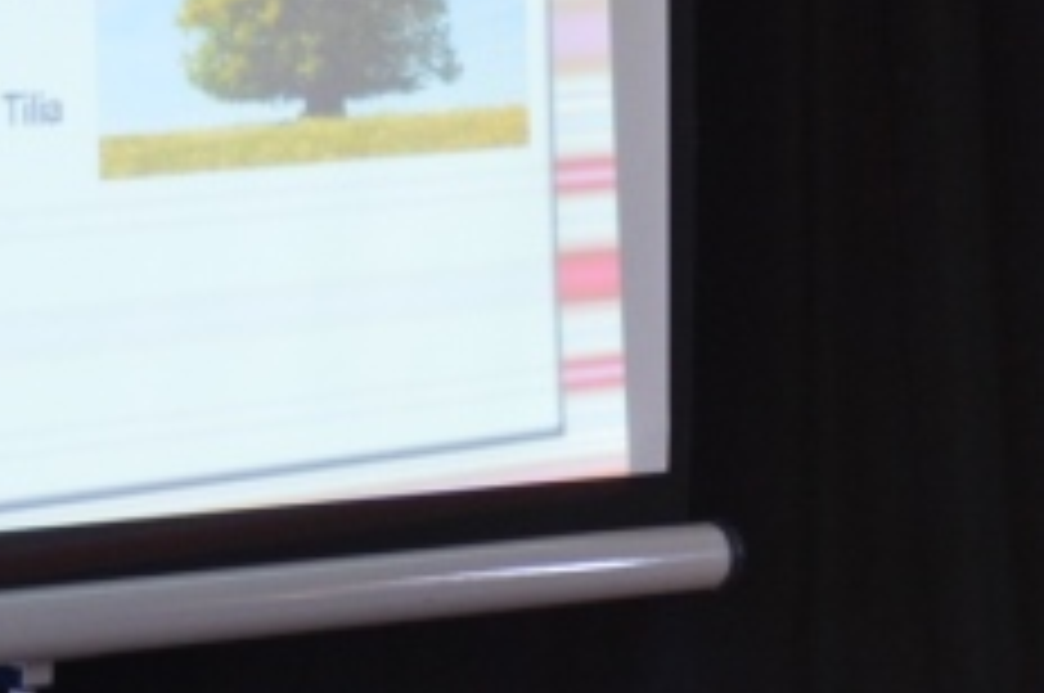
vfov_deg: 6.1
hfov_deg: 8.8
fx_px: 6516
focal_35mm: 225
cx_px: 1755
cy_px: 274
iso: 800
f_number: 4.2
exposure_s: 1/60
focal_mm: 34
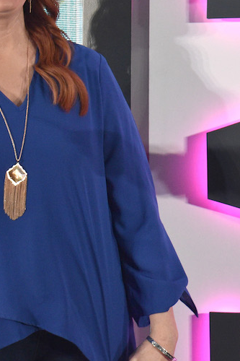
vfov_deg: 7.2
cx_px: -136
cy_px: 129
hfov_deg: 4.7
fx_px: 2882
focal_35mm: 288
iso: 3200
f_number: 5.6
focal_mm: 120
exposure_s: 1/250
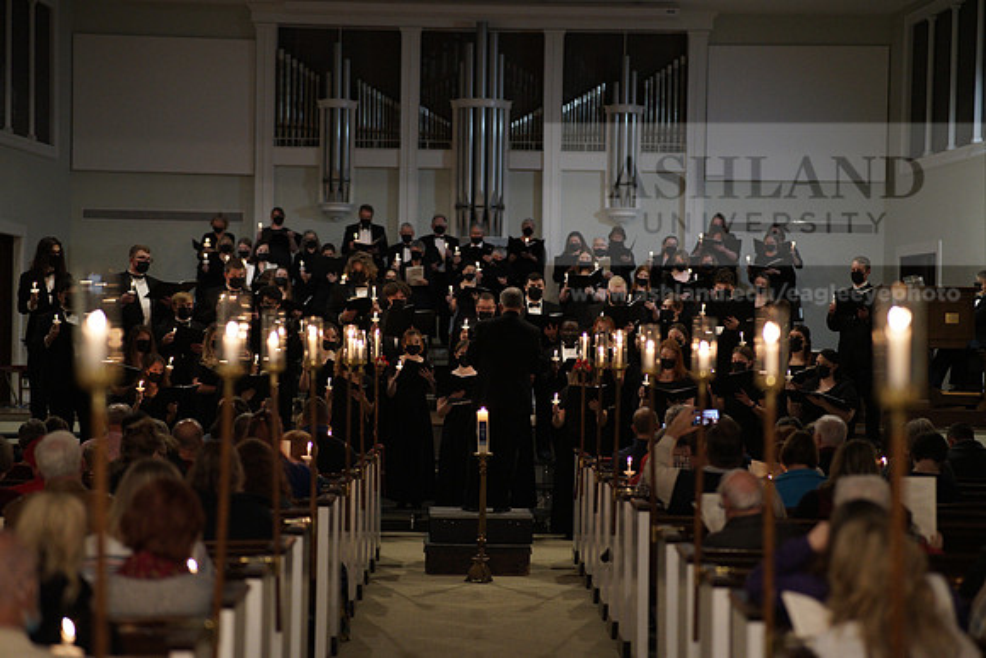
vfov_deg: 16.1
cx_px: 493
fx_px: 2328
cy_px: 329
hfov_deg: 23.9
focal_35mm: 85
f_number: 1.8
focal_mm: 85
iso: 2500
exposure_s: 1/160
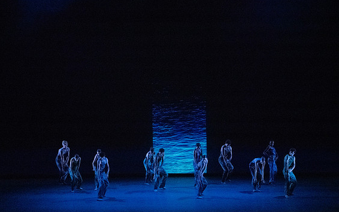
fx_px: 1321
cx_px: 170
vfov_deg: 9.2
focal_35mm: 143
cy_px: 109
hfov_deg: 14.6
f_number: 5.6
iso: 25600
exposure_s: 1/400
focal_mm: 137
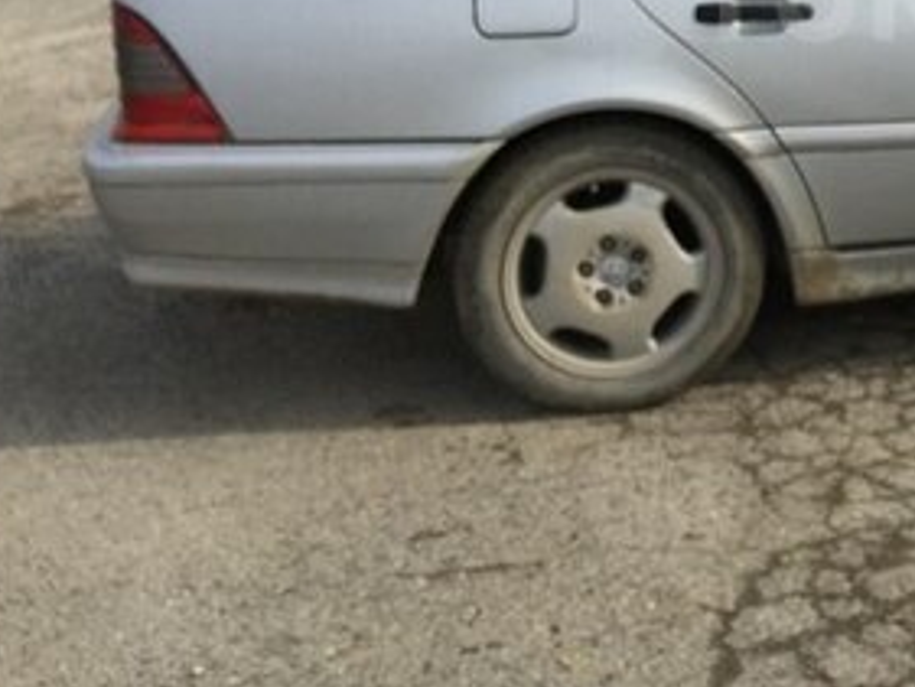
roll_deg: -1.7
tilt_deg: -7.2
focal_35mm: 68
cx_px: 1026
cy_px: -8
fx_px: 1798
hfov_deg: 26.2
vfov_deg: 20.9
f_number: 2.2
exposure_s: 1/1603
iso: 25
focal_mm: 4.15
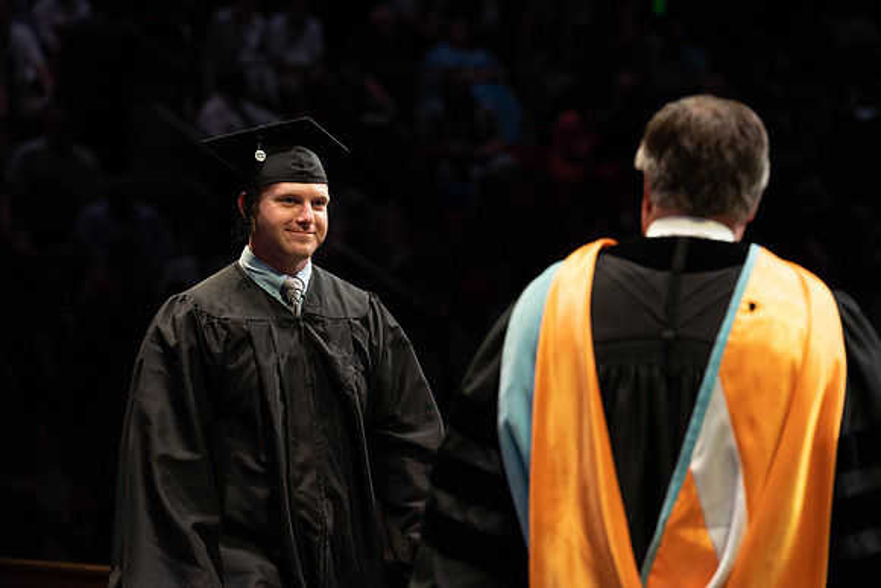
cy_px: 272
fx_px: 4206
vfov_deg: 8.0
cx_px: 413
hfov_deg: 12.0
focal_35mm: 172
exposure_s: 1/320
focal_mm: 160
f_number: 4.5
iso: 1600
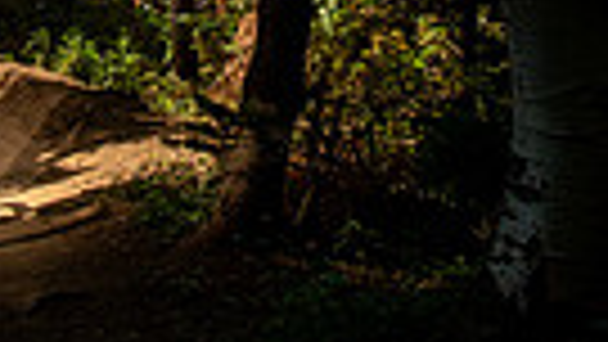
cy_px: -198
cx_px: 185
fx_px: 2322
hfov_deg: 14.9
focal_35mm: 144
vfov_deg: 8.2
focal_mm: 32
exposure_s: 1/320
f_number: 10
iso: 500
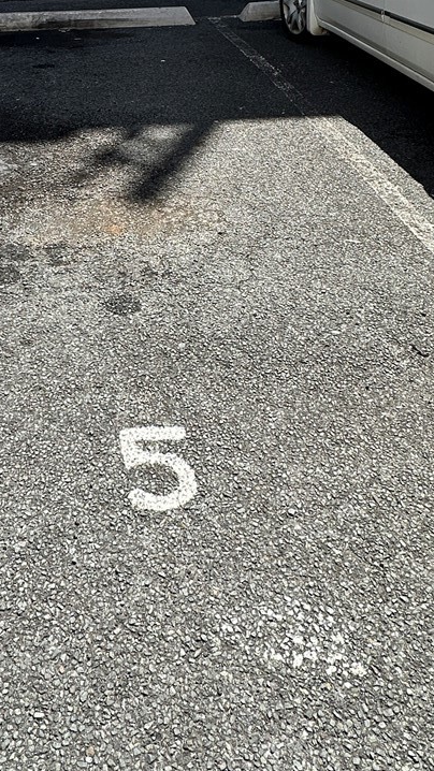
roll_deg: -1.0
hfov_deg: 34.1
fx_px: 695
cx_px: 125
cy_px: 188
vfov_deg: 55.1
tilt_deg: -26.1
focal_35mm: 34
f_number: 2.2
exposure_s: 1/1082
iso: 40
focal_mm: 2.22
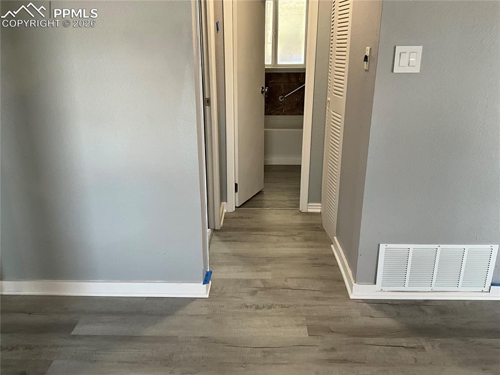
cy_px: 188
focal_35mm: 29
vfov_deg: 48.2
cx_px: 250
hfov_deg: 61.7
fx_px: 419
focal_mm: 3
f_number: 1.8
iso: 64
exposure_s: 1/73
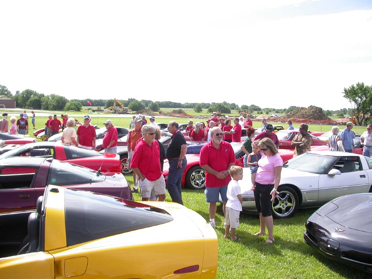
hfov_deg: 49.0
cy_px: 140
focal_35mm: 38
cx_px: 186
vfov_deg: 37.7
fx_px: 408
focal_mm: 7.85
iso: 100
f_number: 2.6
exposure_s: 1/1000
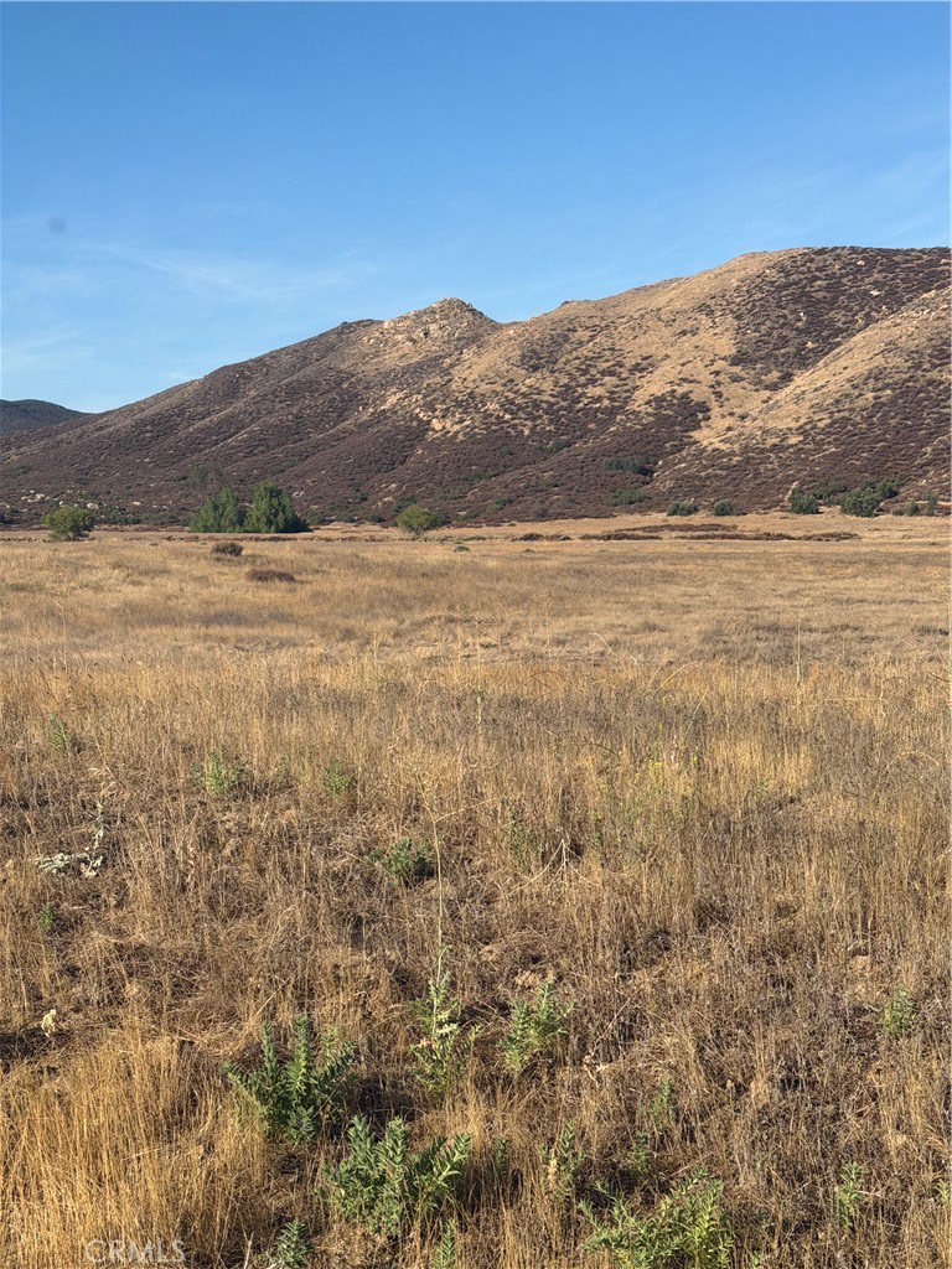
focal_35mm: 48
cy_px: 634
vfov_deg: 39.7
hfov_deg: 30.3
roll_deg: +2.0
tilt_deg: -2.5
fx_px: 1760
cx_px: 476
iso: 64
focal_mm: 6.76
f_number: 1.78
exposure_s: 1/4878
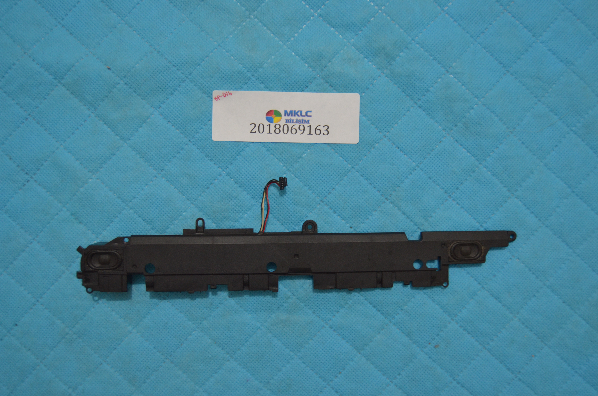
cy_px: 198
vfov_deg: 38.2
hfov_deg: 55.2
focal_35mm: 34
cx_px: 299
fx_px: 572
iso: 800
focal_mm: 23
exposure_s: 1/30
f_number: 3.8
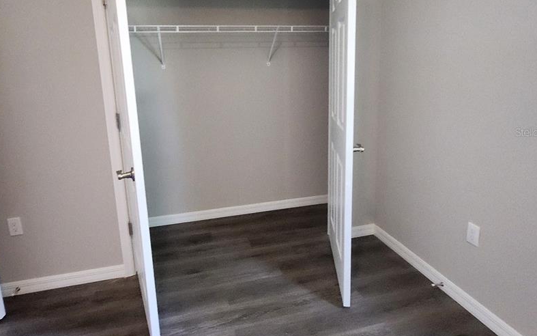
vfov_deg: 56.8
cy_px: 132
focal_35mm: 21
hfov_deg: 82.2
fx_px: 307
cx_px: 257
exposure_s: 1/24
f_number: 2.2
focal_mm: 1.74
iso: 640
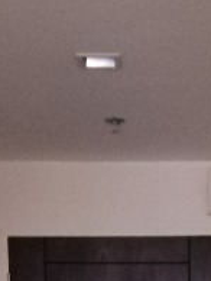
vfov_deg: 12.1
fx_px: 1087
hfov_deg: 11.0
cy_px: 652
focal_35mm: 134
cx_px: 181
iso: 640
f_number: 2.2
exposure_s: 1/16.7
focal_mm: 3.81
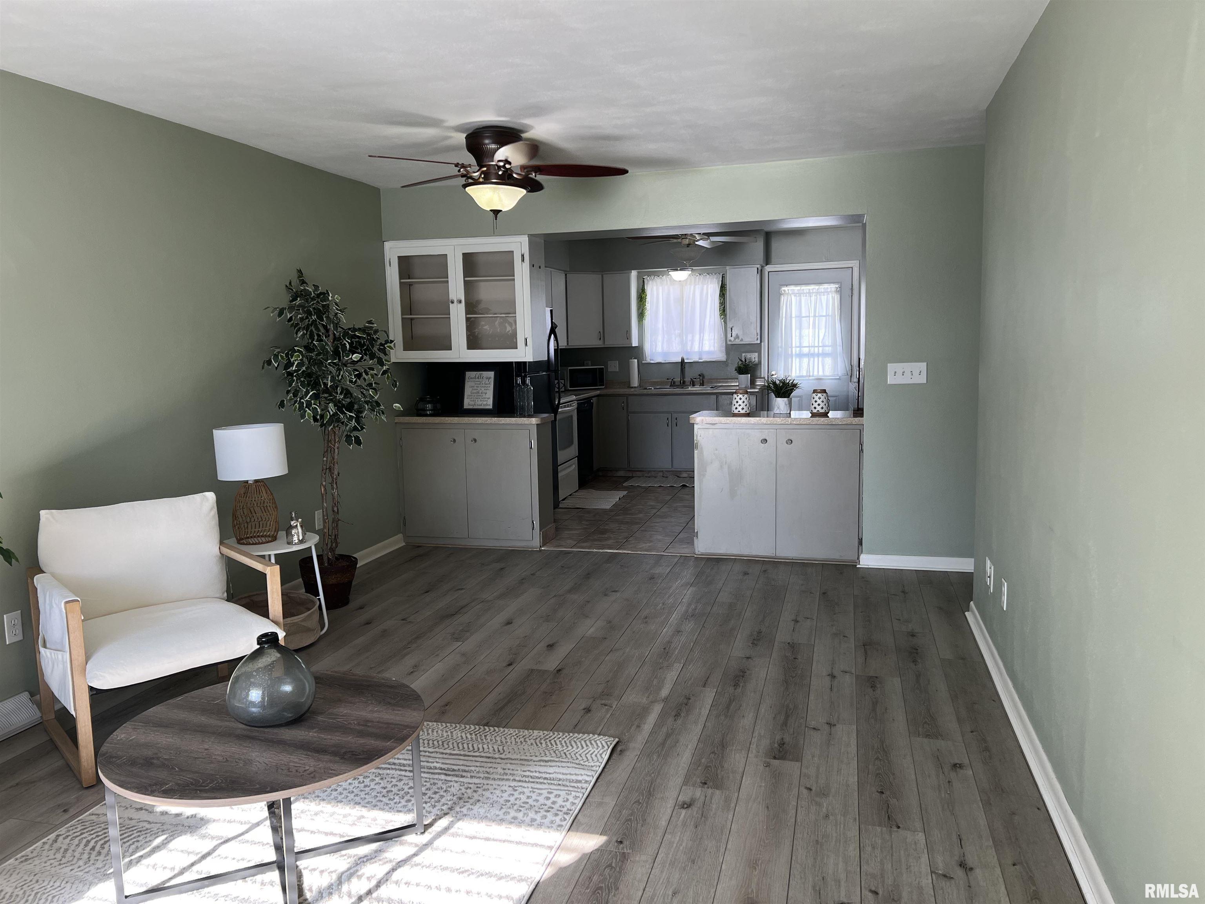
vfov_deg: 53.1
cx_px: 602
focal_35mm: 26
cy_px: 452
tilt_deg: -7.3
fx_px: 905
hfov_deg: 67.3
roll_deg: +0.6
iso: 64
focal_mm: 5.7
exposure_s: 1/121
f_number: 1.5
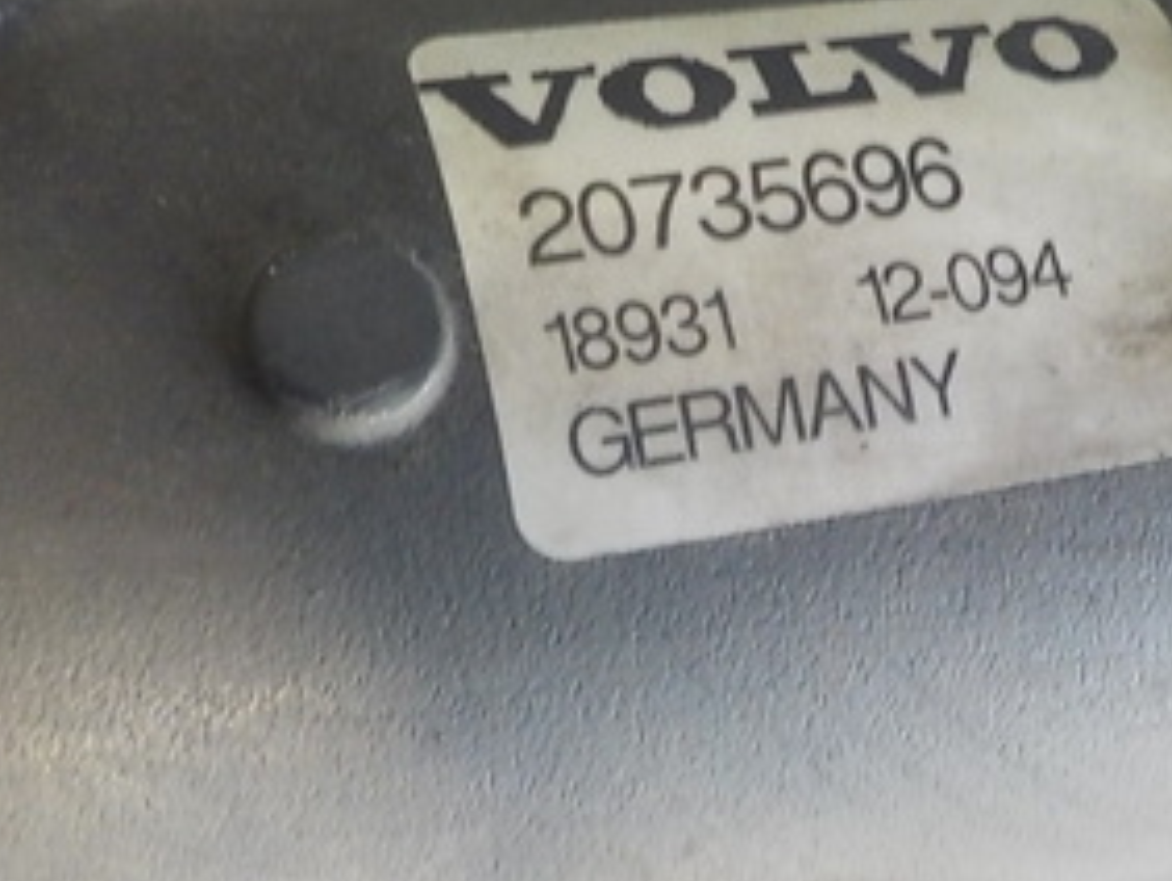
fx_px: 2304
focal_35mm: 68
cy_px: 316
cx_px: 798
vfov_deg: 21.6
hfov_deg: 28.3
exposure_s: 1/30
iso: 320
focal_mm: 4.1
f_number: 3.3
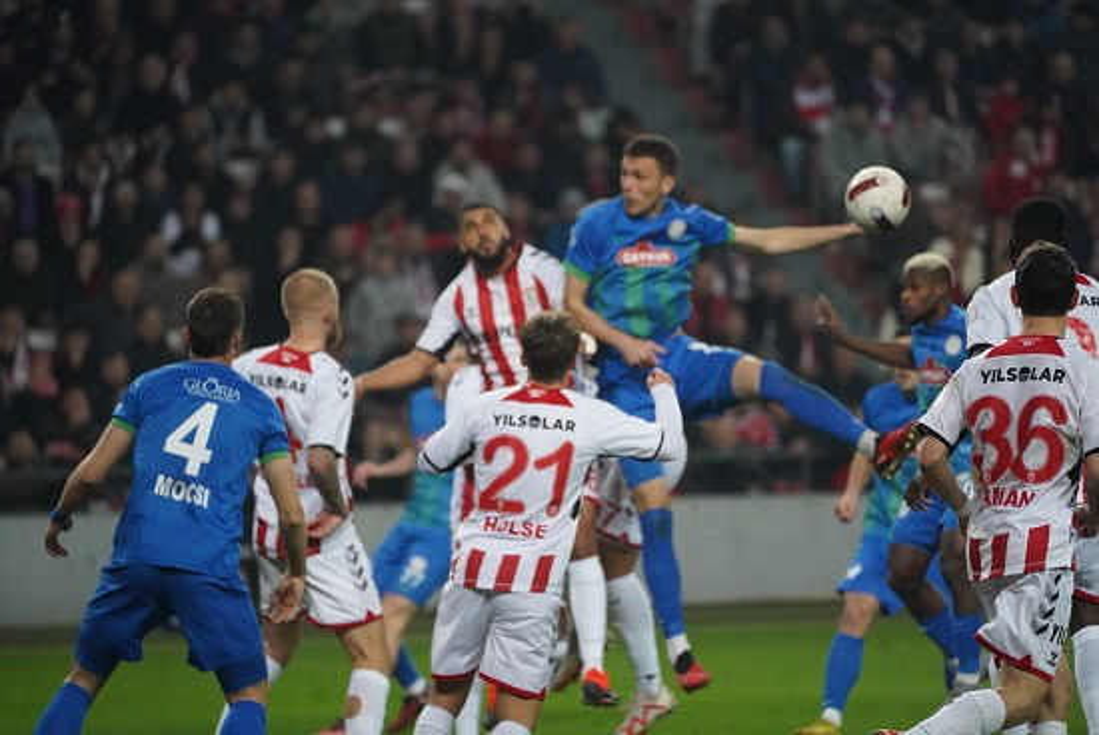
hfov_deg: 5.1
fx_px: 12224
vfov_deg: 3.4
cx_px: 550
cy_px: 368
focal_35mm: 400
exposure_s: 1/2000
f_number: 5.6
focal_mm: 400
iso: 12800
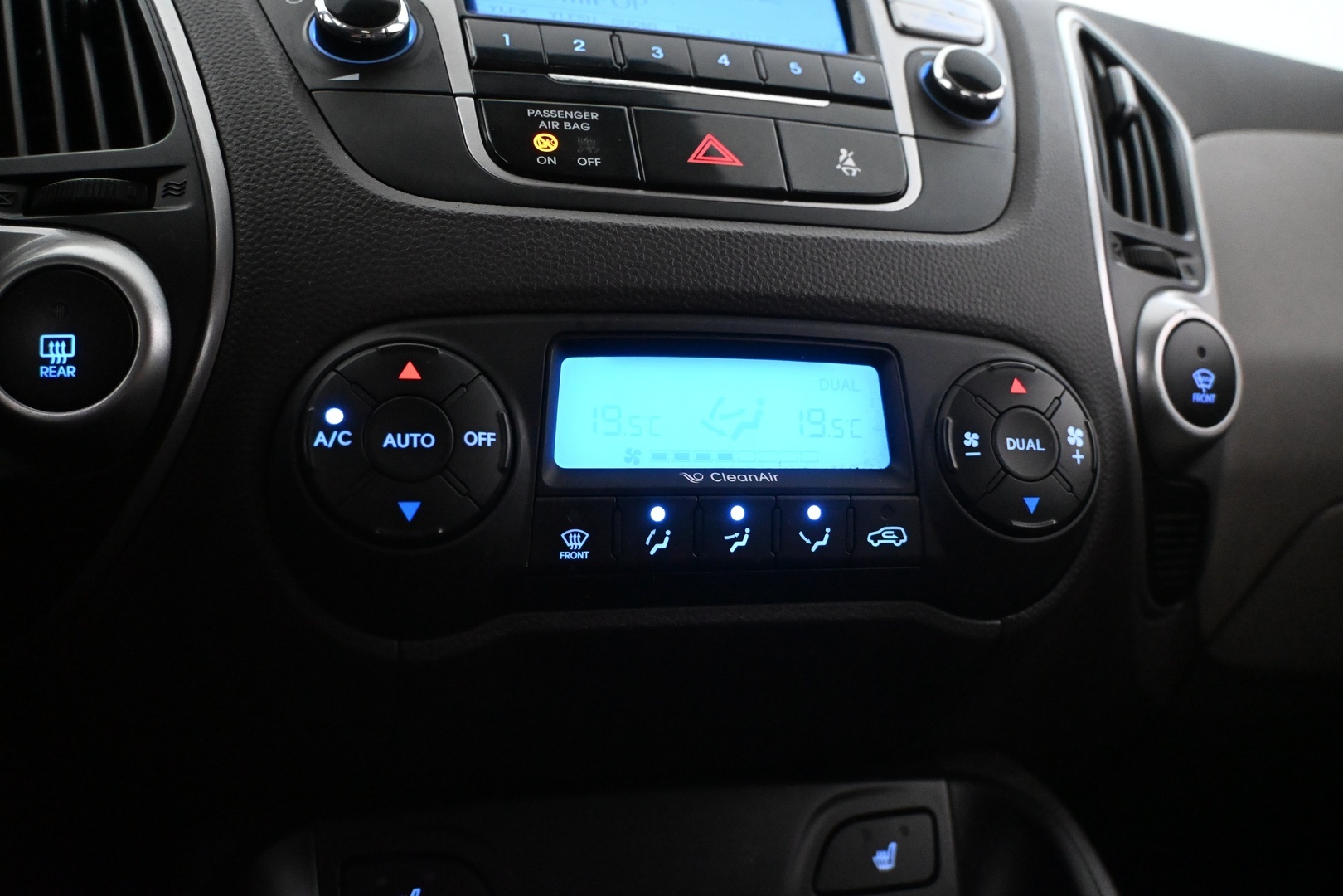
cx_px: 672
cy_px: 448
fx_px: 1119
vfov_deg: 43.6
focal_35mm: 30
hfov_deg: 61.9
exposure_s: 1/60
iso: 6400
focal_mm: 20
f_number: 3.8
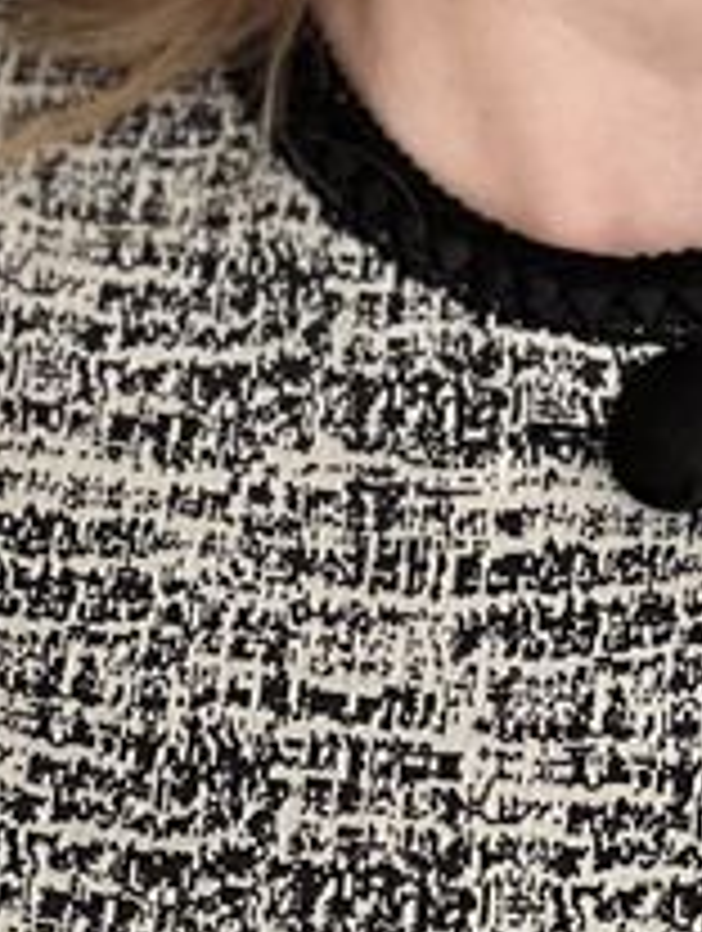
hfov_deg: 5.0
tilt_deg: -3.4
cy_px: -653
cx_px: 652
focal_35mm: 297
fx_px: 8006
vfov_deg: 6.5
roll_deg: -0.1
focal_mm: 9
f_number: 2.8
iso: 160
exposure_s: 1/121
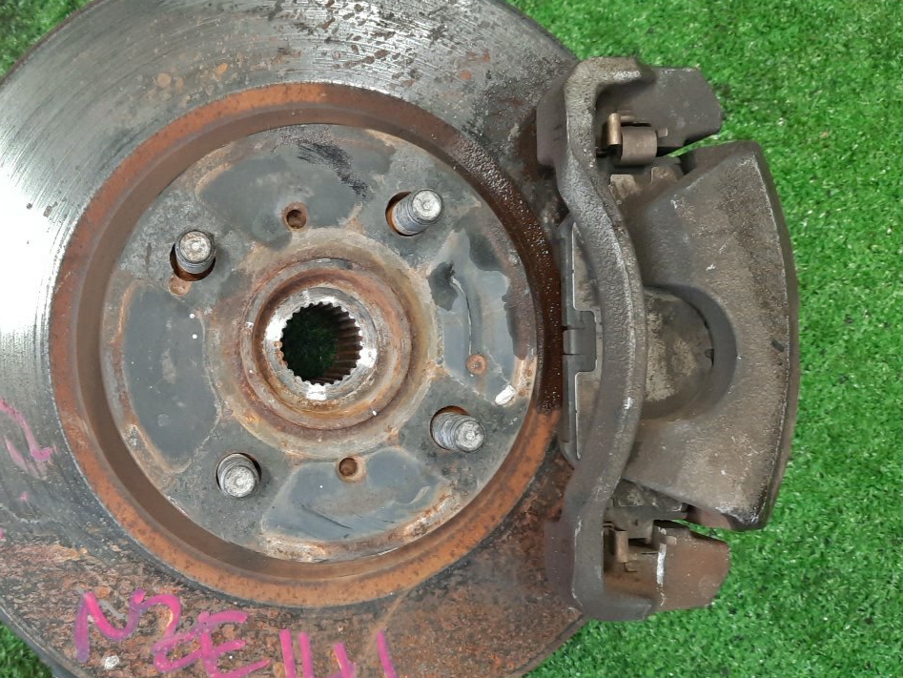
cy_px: 365
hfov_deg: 47.9
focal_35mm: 38
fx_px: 992
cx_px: 277
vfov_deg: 37.7
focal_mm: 4.6
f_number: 2
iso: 266
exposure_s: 1/33
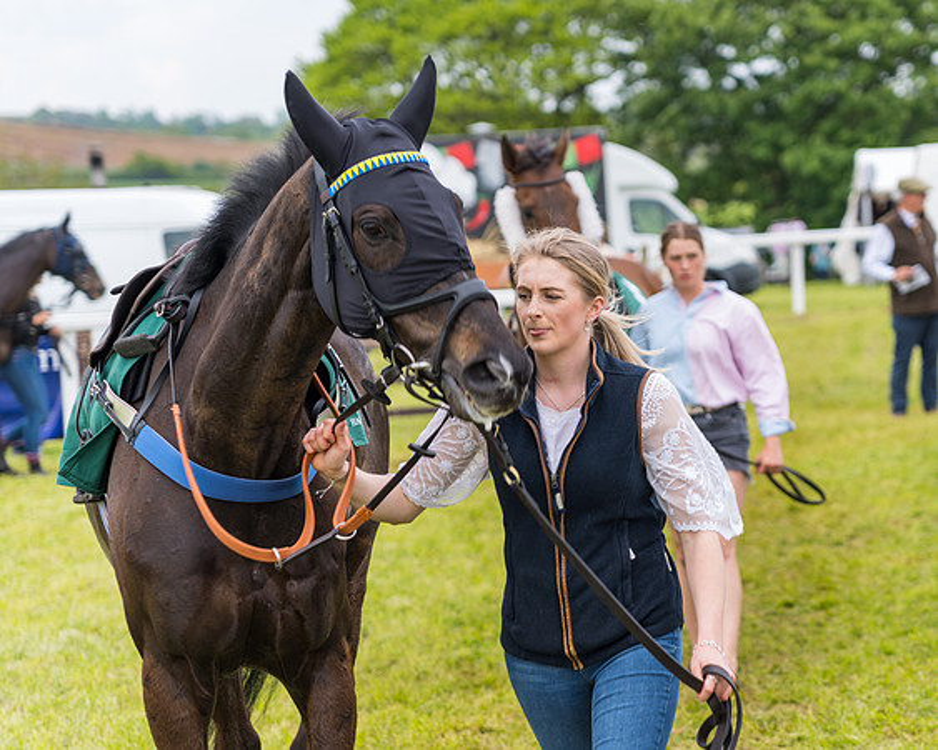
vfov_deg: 11.3
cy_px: 366
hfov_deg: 14.1
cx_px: 647
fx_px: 3790
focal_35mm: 137
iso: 50
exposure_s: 1/125
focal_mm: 105
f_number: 4
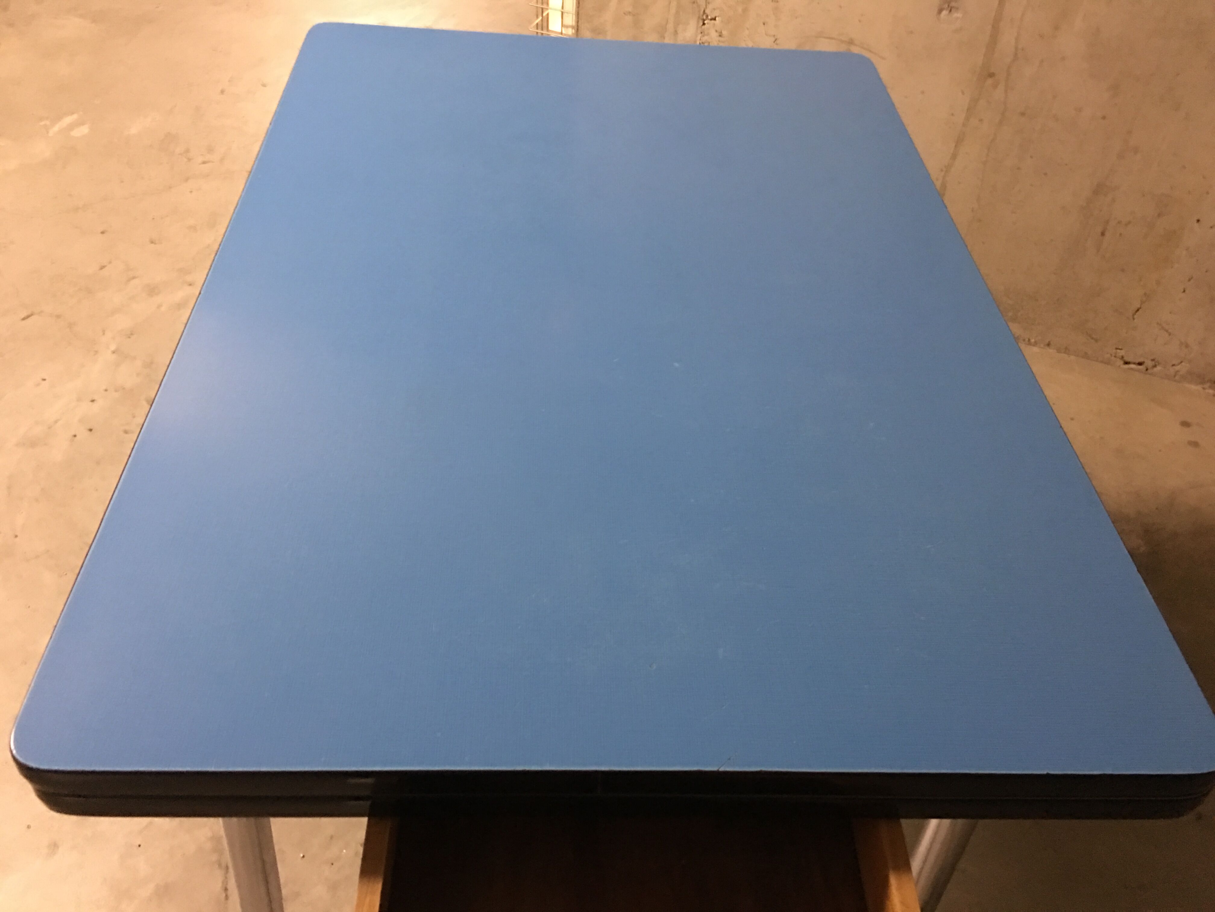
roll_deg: -5.6
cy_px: 456
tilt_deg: -43.0
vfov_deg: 48.2
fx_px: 1018
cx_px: 608
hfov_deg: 61.7
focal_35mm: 29
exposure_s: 1/4
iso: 125
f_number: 2.2
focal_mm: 4.15
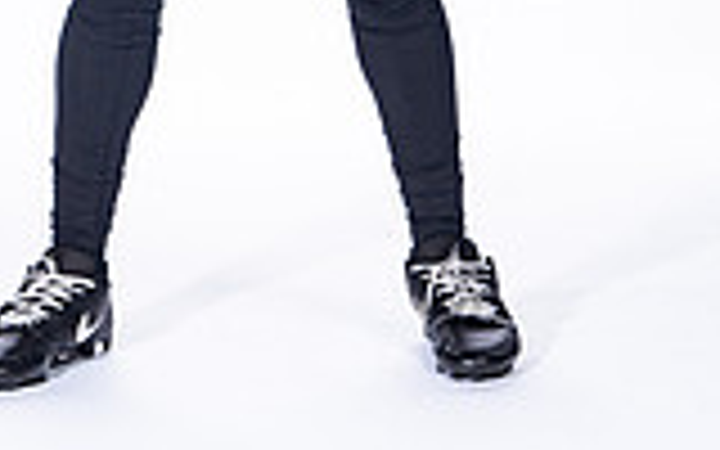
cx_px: 338
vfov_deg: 5.0
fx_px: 5063
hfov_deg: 8.1
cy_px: -554
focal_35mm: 258
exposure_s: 1/250
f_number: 8
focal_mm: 90
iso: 250
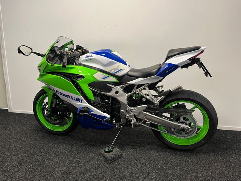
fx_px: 181
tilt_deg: -10.6
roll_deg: -1.3
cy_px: 90
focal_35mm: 26
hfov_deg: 67.3
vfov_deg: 53.1
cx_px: 120
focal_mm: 5.1
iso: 80
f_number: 1.6
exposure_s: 1/50
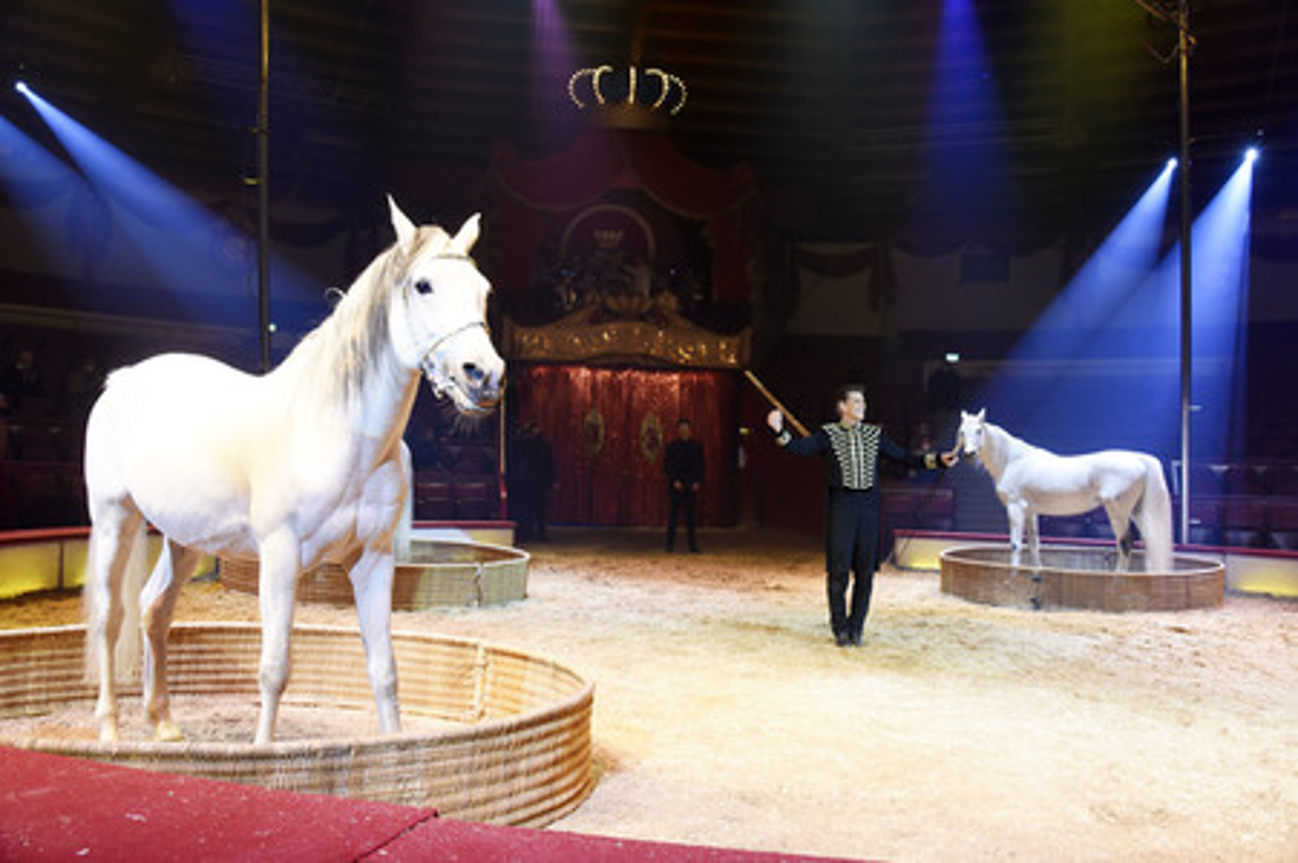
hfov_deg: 58.8
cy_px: 432
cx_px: 649
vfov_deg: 41.1
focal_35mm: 32
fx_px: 1153
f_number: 6.3
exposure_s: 1/60
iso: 1600
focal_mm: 32
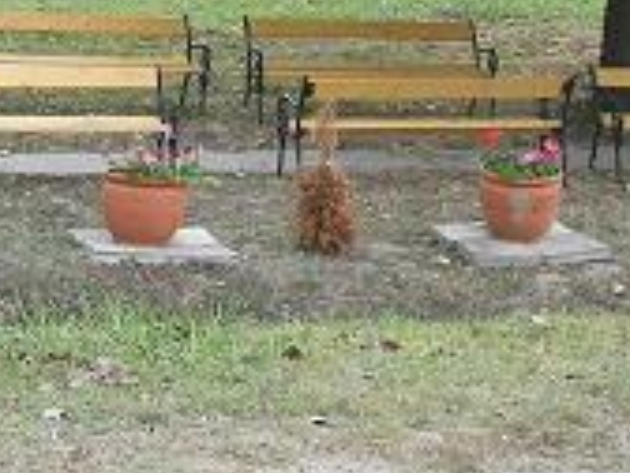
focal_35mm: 117
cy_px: -21
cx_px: 81
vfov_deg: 12.5
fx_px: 2129
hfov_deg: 16.6
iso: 50
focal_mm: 6
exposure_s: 1/80
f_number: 2.8
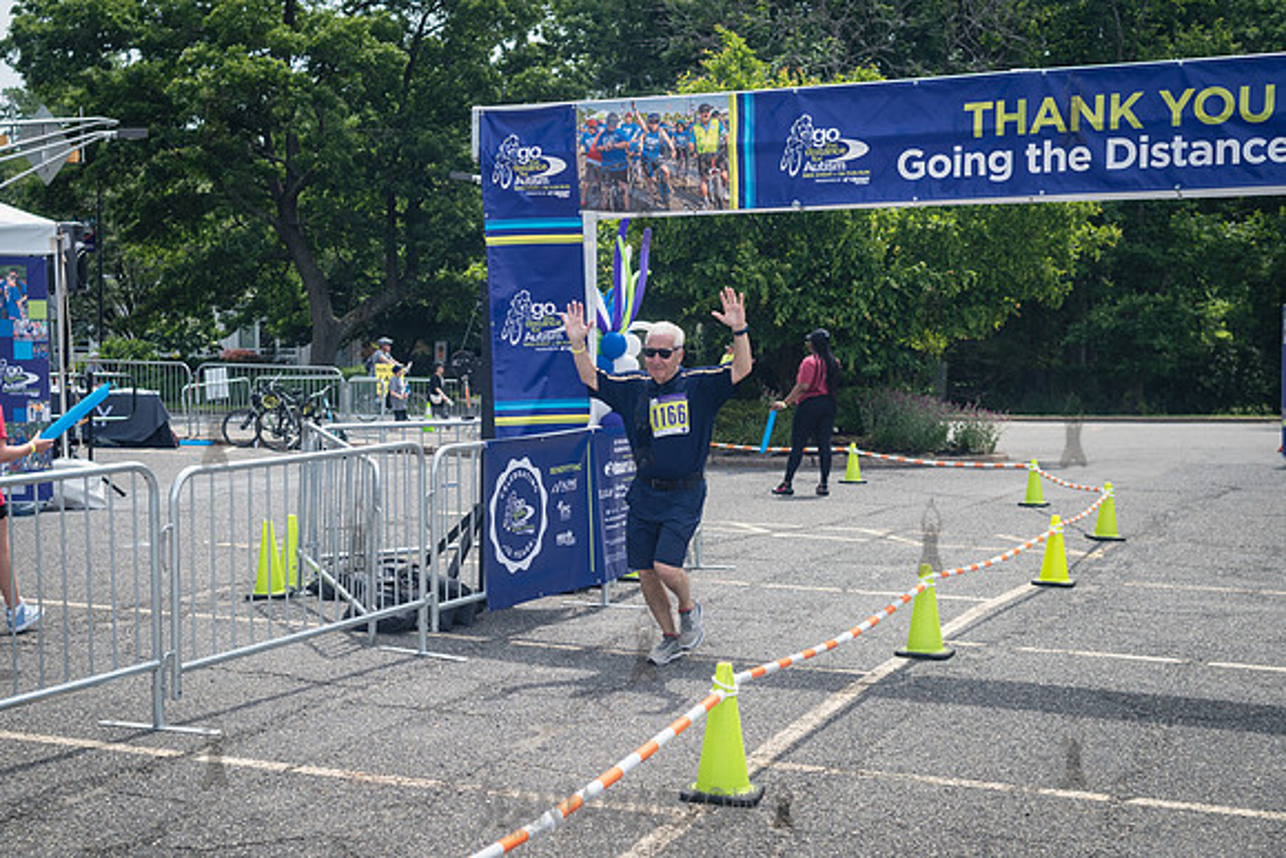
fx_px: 1769
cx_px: 550
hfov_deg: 39.9
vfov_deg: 27.2
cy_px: 484
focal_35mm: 50
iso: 200
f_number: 4
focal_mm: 35
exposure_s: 1/1000
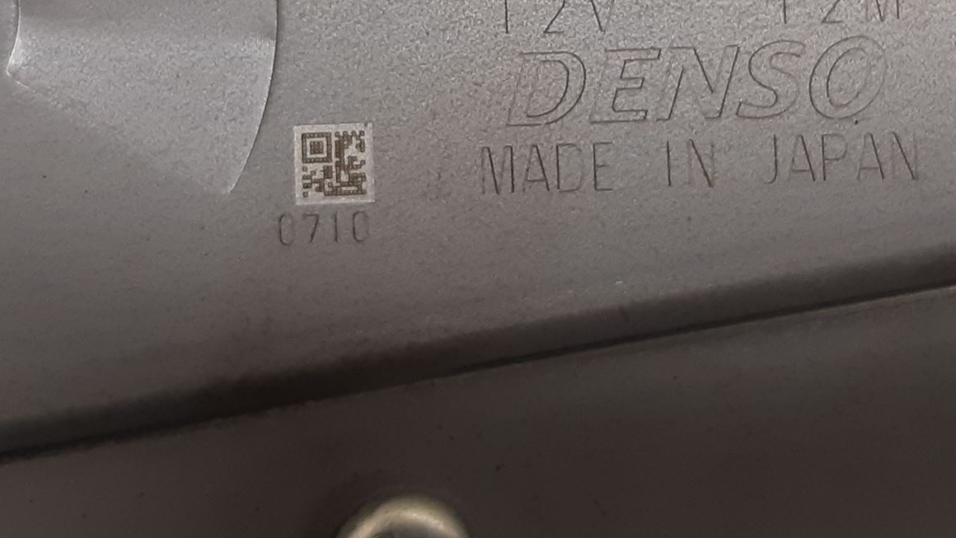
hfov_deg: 41.3
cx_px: 525
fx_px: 1268
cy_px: 0
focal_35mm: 50
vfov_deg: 23.0
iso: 100
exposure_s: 1/50
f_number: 1.7
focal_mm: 3.93
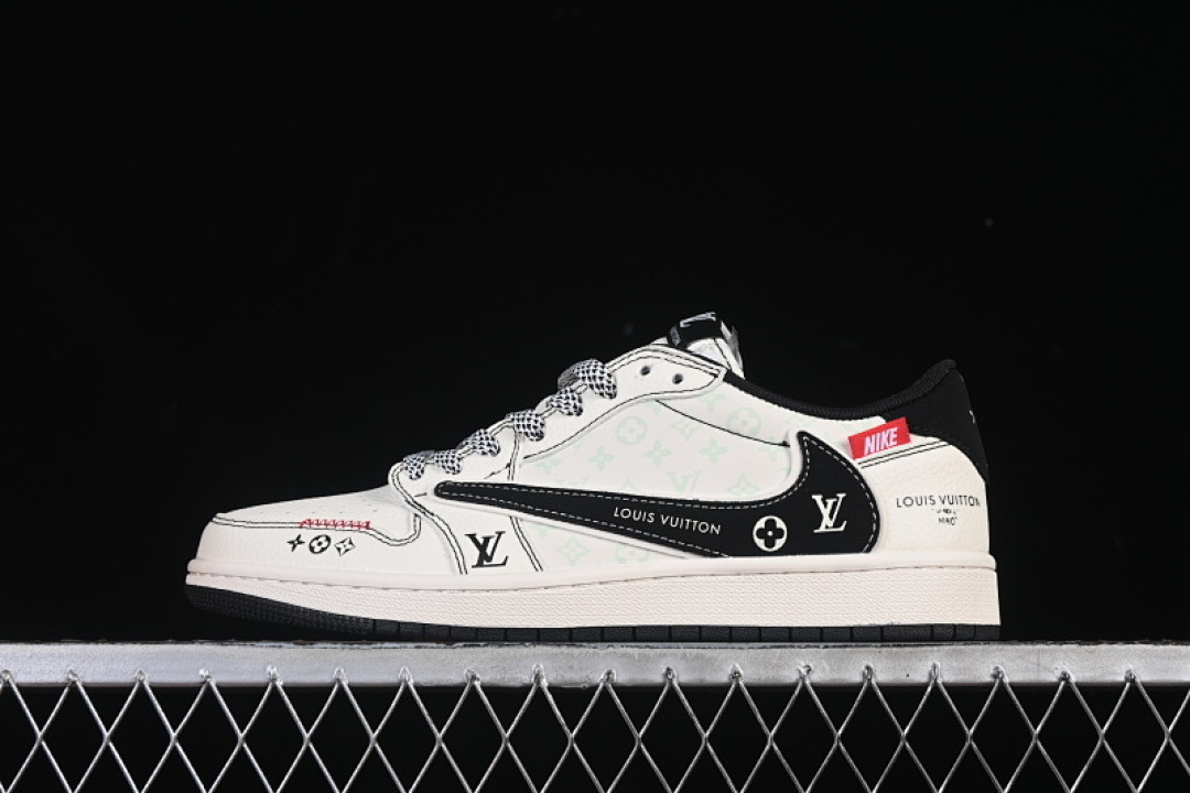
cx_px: 595
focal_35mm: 75
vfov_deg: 18.2
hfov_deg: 27.0
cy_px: 396
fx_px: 2479
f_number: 8
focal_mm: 50
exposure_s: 1/80
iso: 160
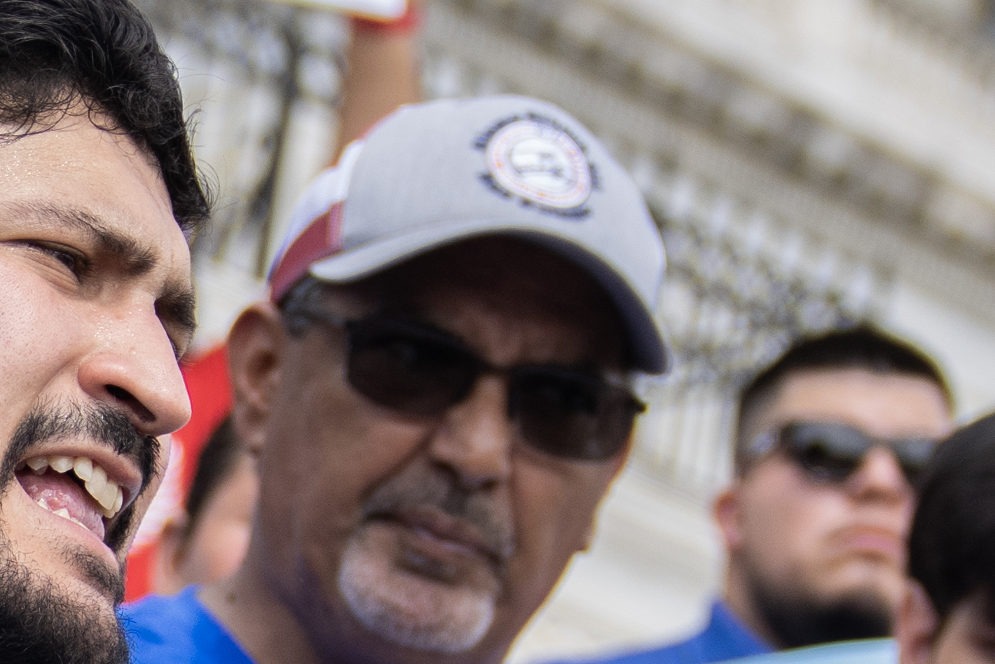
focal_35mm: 219
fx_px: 6053
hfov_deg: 9.2
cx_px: -282
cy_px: 851
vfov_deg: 6.2
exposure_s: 1/1600
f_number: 2.8
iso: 250
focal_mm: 36
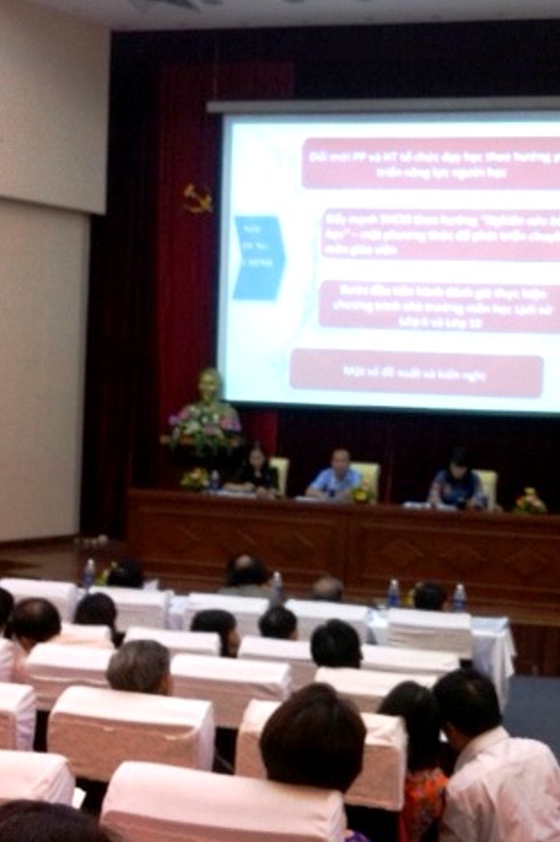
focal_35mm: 49
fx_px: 1145
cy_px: 422
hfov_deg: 27.4
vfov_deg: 40.4
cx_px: 356
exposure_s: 1/15
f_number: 2.8
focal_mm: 3.85
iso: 160
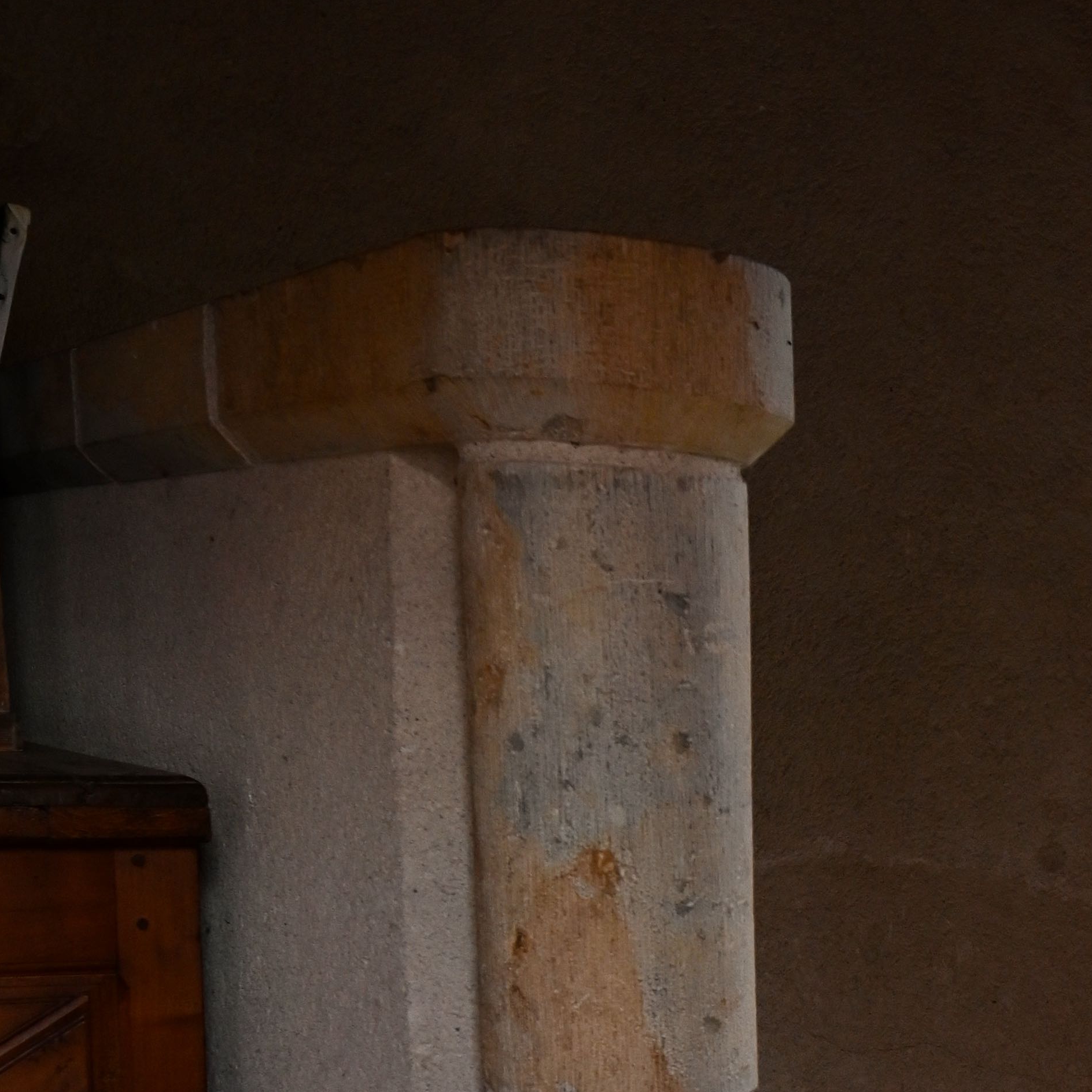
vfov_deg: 31.8
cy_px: 1285
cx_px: 1301
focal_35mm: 45
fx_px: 1606
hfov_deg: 31.6
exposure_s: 1/125
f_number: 4.5
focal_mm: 14
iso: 400
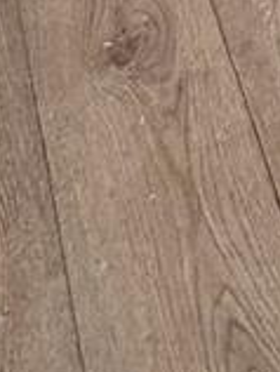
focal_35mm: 106
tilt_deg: -20.6
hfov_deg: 11.1
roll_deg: -1.2
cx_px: 729
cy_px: -817
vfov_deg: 10.6
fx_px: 1140
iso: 320
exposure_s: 1/82
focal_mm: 2.22
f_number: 2.2
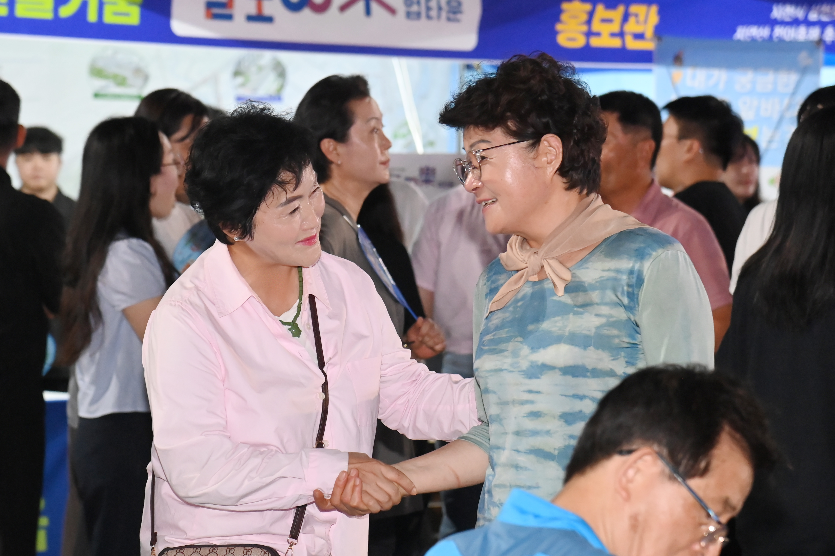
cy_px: 278
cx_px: 418
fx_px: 2783
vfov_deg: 11.4
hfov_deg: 17.1
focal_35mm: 120
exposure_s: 1/200
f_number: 5.6
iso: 8000
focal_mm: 120
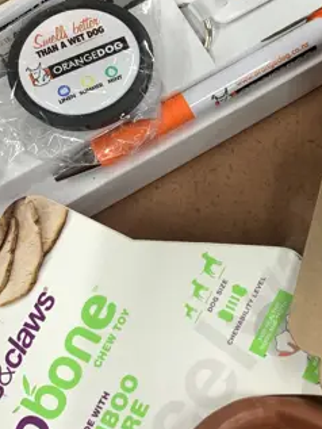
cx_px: 372
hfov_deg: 16.9
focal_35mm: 84
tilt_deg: -65.9
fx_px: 1041
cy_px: 166
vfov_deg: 23.2
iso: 50
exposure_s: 1/50
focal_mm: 4.25
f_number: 1.8
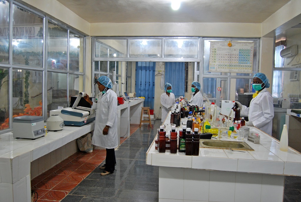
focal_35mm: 30
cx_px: 150
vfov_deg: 43.7
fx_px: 251
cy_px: 101
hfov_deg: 61.9
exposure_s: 1/30
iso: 560
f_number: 3.8
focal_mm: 20
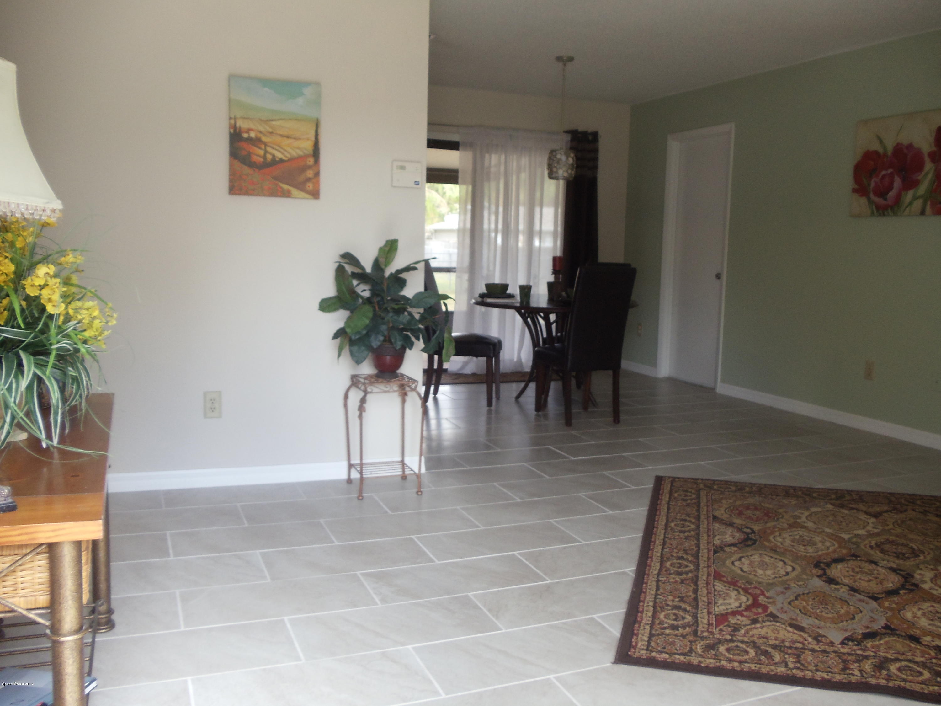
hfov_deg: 42.9
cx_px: 470
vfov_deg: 32.9
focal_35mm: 44
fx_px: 1196
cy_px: 353
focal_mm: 6
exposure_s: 1/50
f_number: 3.5
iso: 200
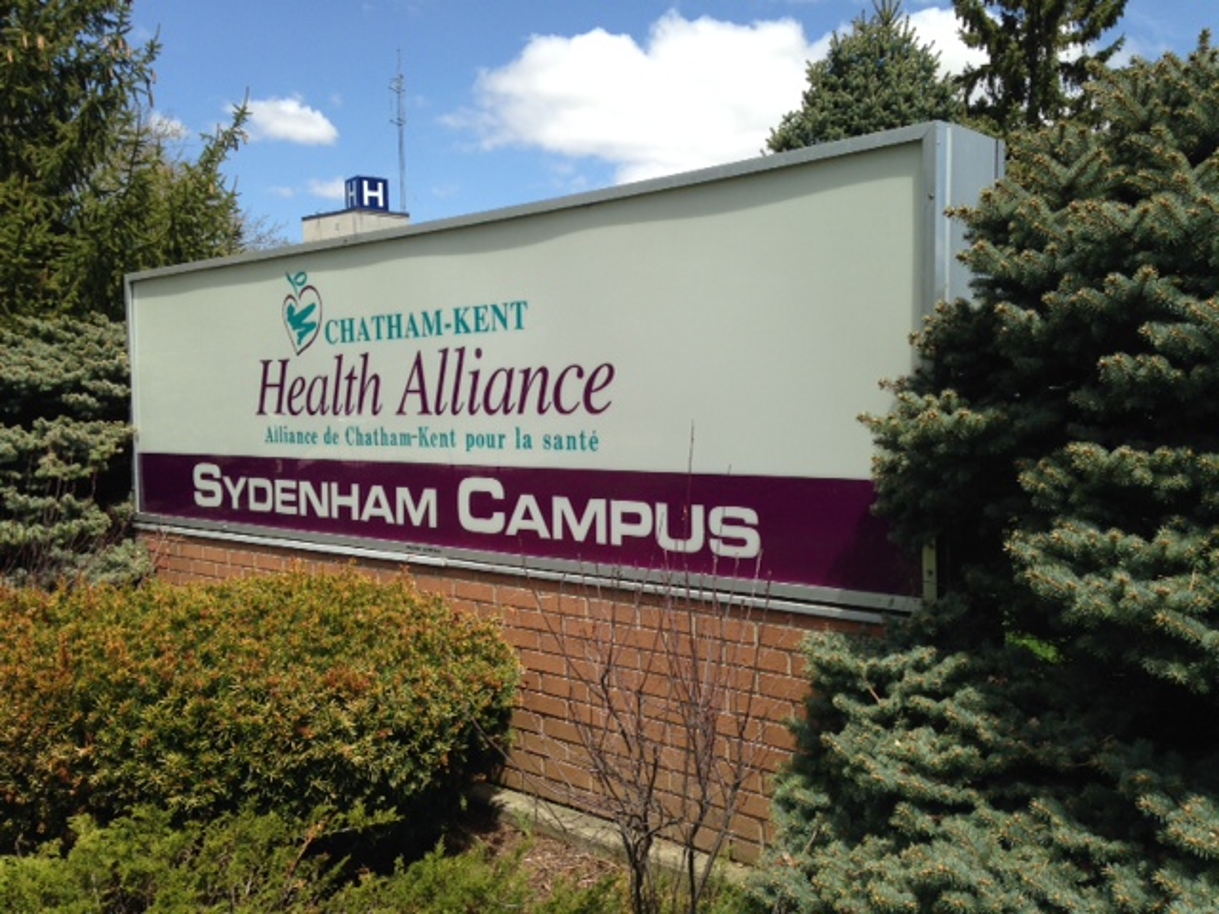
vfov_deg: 42.9
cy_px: 457
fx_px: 1162
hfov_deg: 55.4
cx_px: 610
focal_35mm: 33
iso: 50
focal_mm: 4.12
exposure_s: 1/1232
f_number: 2.4
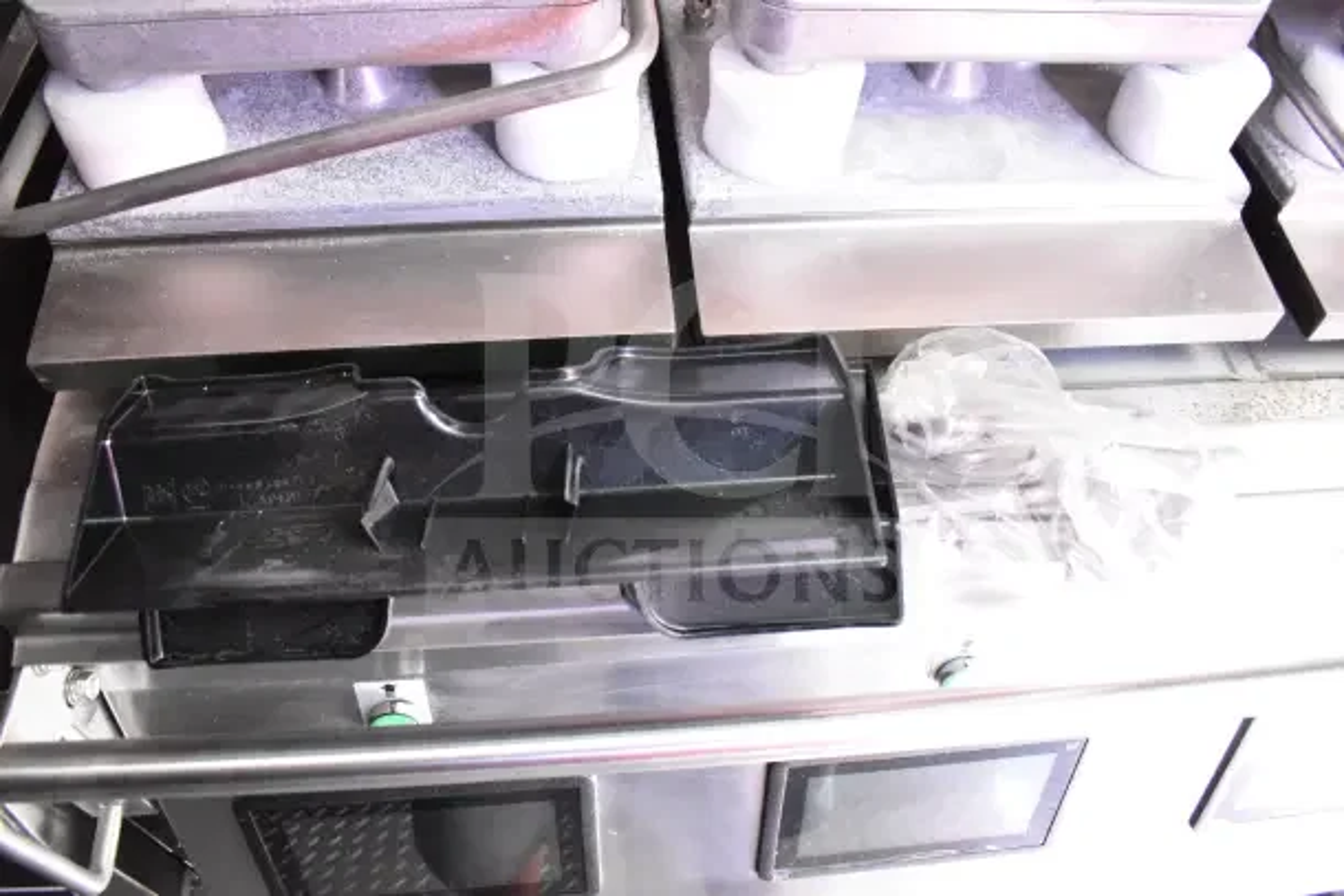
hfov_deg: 67.4
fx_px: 1008
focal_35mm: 27
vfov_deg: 48.0
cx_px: 672
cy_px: 448
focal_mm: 18
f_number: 5
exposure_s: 1/100
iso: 6400
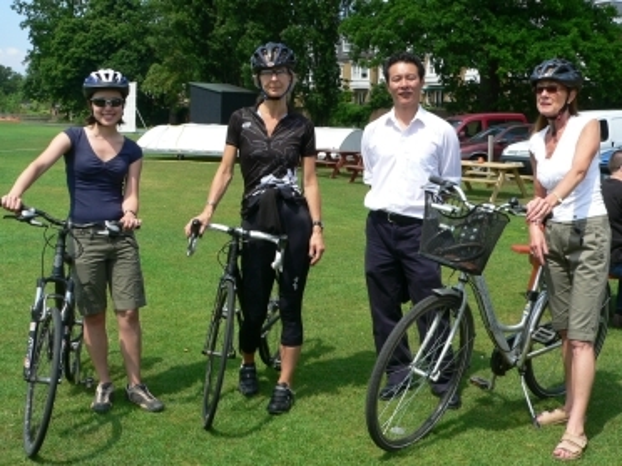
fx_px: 773
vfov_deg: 33.6
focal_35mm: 43
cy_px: 233
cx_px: 311
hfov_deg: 43.9
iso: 80
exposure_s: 1/500
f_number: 3.7
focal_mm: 7.1
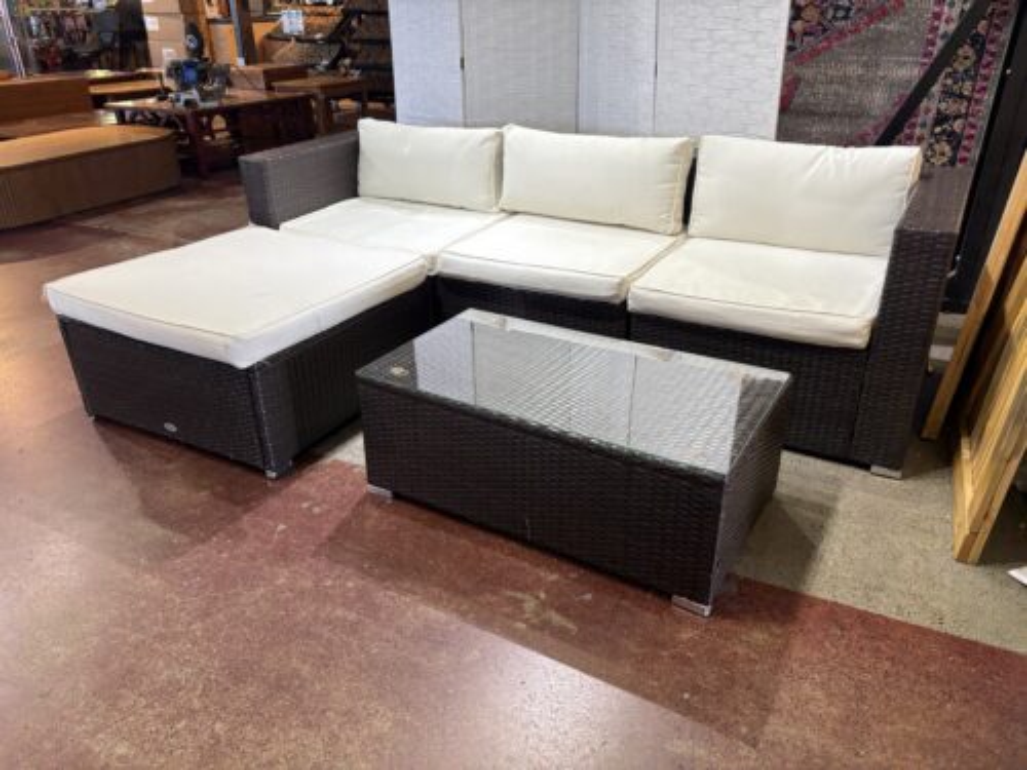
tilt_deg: -26.5
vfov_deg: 53.1
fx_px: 771
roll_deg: +1.2
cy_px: 385
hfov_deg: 67.3
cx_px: 514
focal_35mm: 26
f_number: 1.6
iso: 80
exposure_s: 1/120
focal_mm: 5.96
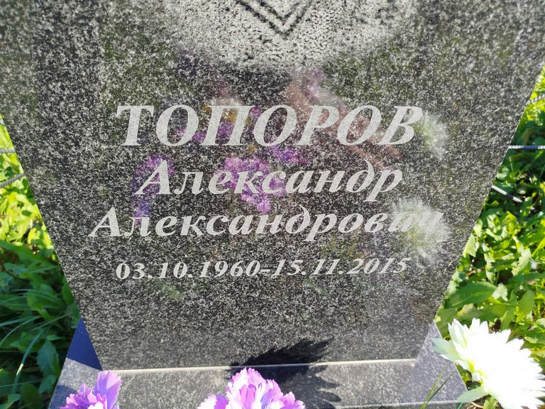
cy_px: 204
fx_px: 394
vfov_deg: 54.9
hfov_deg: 69.4
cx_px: 262
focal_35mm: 25
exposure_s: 1/438
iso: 50
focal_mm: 5.31
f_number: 1.7
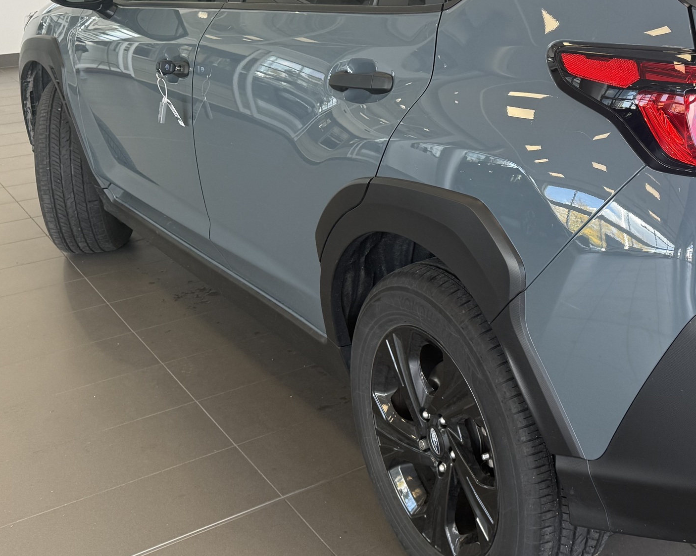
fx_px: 988
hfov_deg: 36.4
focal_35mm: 48
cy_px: 173
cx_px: 628
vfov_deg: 31.1
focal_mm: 6.76
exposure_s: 1/120
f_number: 1.78
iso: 64
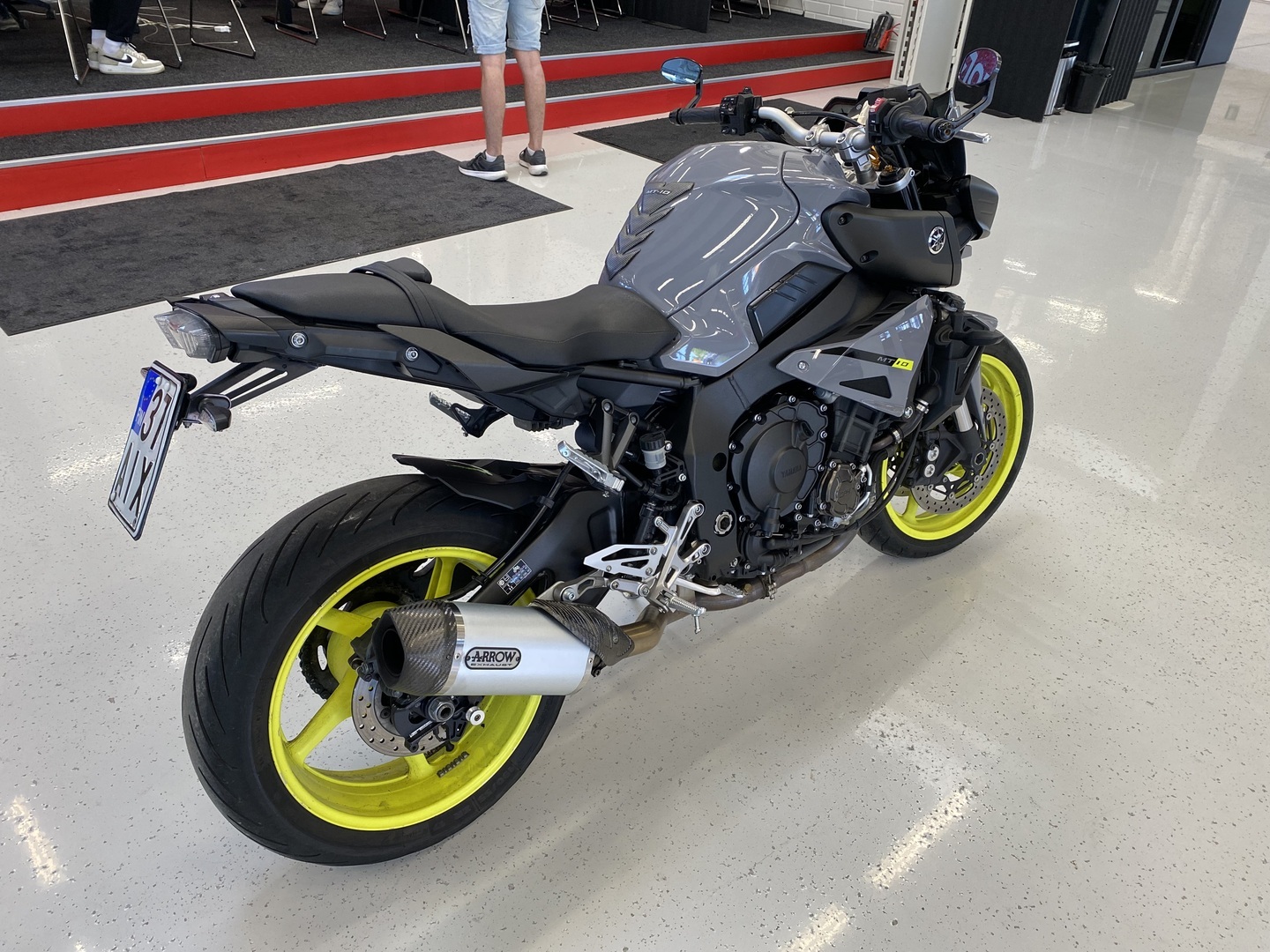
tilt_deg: -32.2
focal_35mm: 26
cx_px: 635
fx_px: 954
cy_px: 476
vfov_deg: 53.1
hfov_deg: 67.3
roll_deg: -4.9
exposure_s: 1/100
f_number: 1.8
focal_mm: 4.25
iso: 125
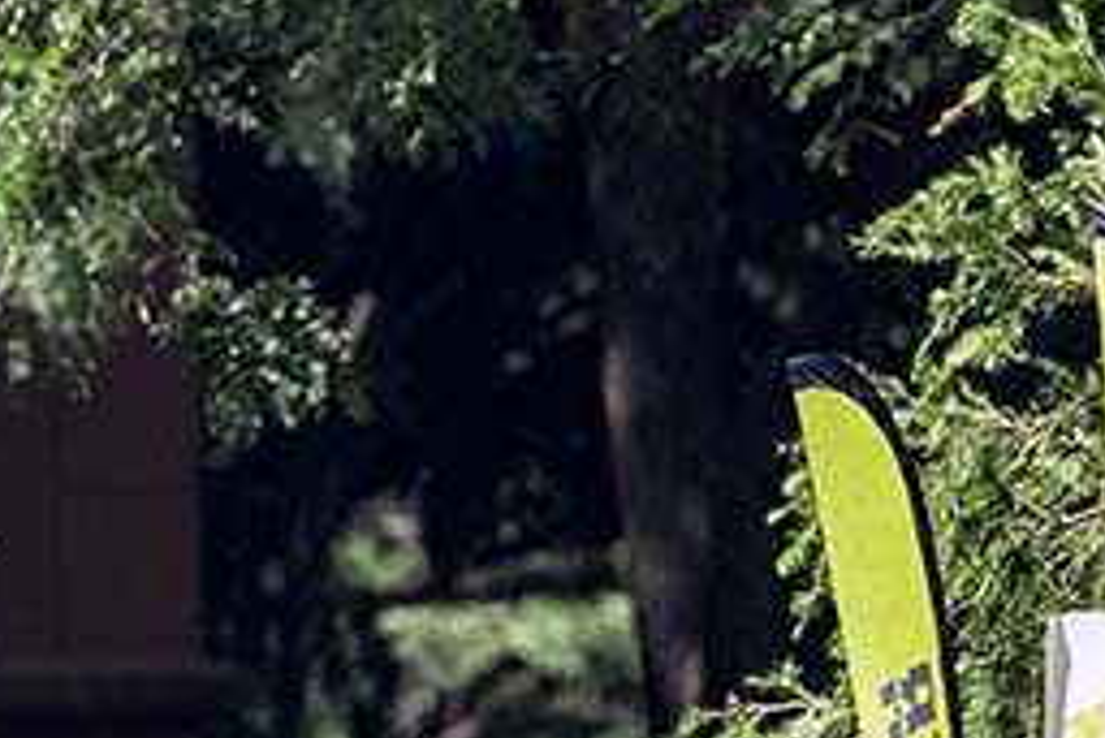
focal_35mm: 2433
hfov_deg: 0.8
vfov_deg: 0.6
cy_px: 945
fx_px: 74719
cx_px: -337
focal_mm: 650
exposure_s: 1/1600
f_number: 8
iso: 1000
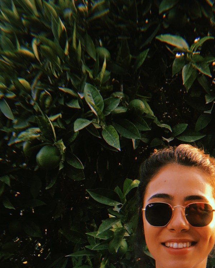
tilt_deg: -8.4
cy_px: 303
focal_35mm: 78
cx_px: 190
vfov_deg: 22.8
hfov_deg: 19.3
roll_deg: +2.3
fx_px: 620
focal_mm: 4.15
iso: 32
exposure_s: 1/100
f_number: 2.2
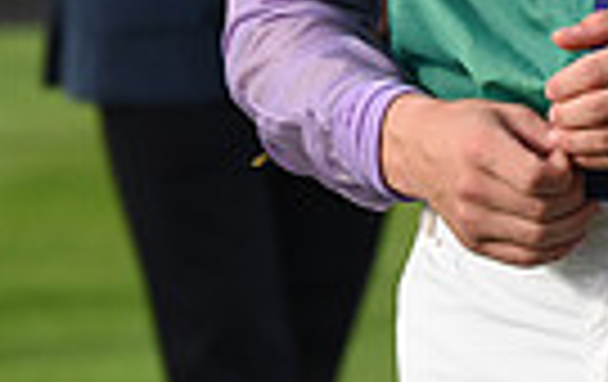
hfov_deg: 3.4
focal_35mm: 611
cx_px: 878
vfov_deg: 2.2
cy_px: -429
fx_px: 10145
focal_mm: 140
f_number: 5.6
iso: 800
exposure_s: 1/2000
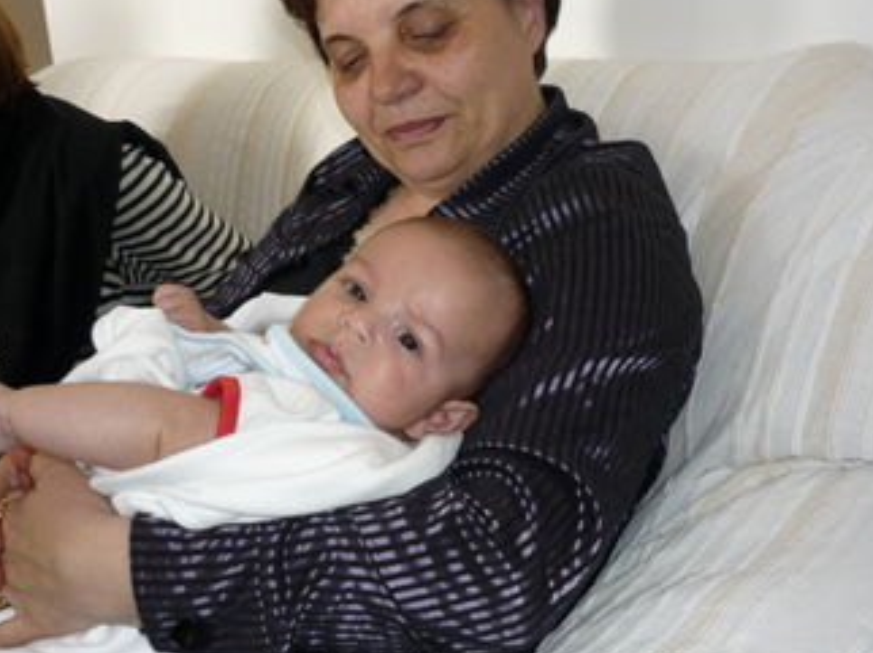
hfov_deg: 45.8
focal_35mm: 41
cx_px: 401
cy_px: 341
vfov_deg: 35.1
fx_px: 1033
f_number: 2.8
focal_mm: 5.5
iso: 100
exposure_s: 1/30
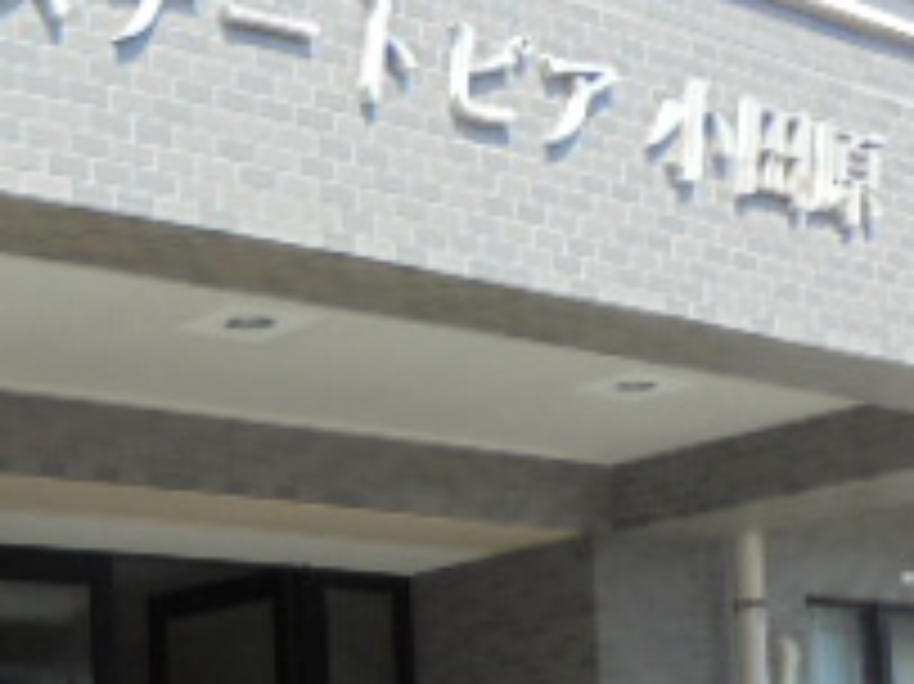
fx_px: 2164
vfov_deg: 17.0
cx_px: 144
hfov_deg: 23.4
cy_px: 878
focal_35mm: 82
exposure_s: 1/400
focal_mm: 4.6
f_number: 3.5
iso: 100
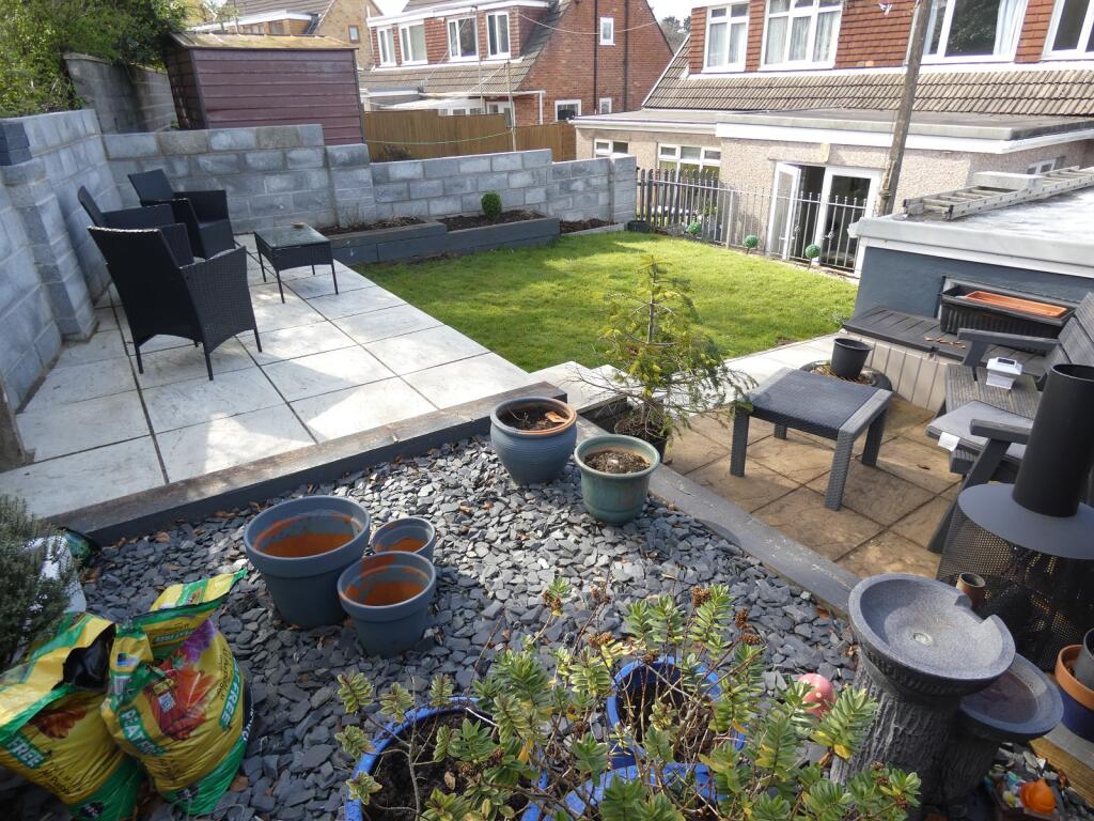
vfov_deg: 66.0
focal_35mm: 20
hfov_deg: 81.7
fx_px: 632
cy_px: 410
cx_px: 547
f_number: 2.8
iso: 80
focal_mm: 3.6
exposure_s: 1/250
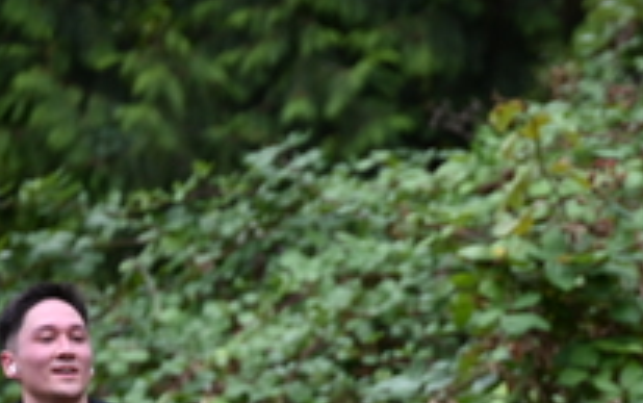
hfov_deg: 3.9
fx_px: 9538
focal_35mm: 544
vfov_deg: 2.4
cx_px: 737
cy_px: 539
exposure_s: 1/320
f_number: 6.3
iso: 400
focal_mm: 200
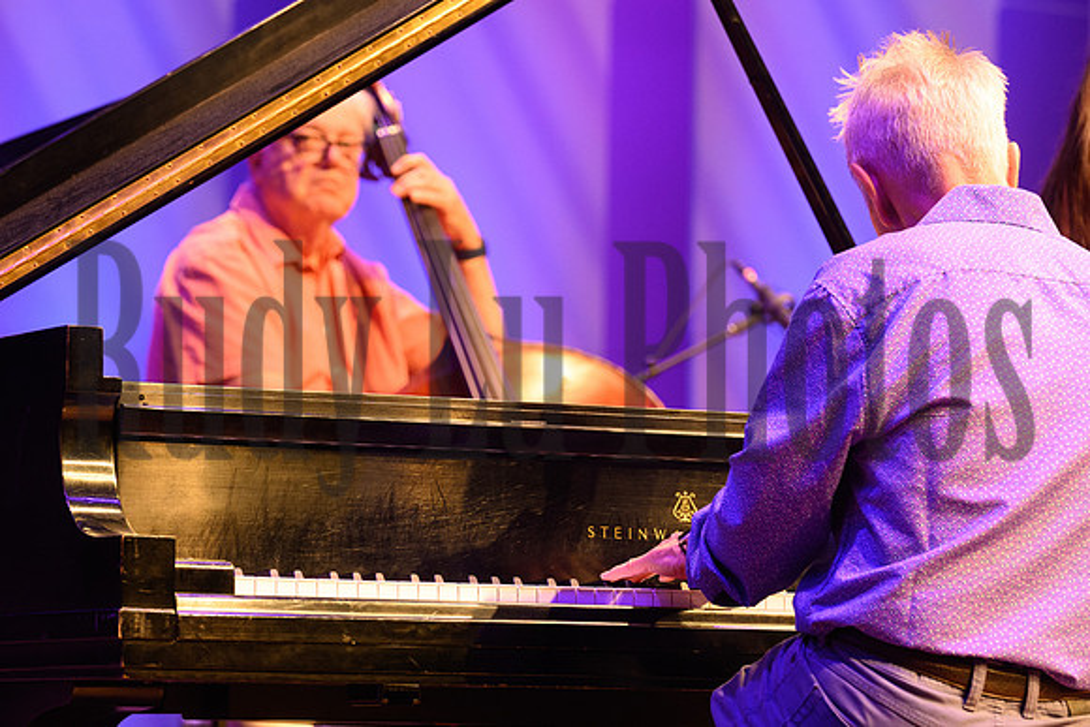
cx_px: 545
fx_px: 4752
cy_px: 364
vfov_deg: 8.8
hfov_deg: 13.1
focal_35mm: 157
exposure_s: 1/160
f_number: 5.6
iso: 3200
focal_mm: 145
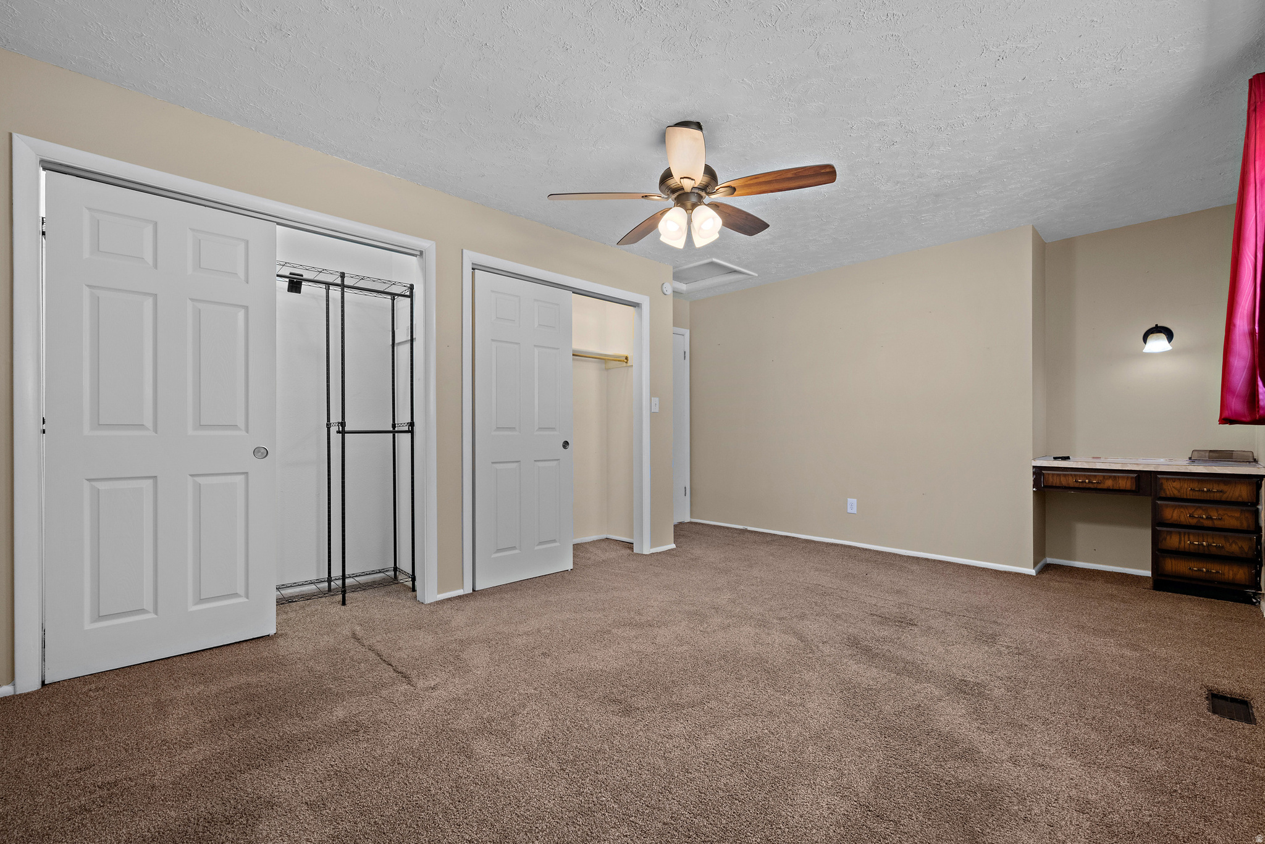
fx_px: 545
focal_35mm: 16
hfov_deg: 98.5
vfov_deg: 75.5
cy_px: 422
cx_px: 632
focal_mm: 15.5
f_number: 8
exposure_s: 1/2.5
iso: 500
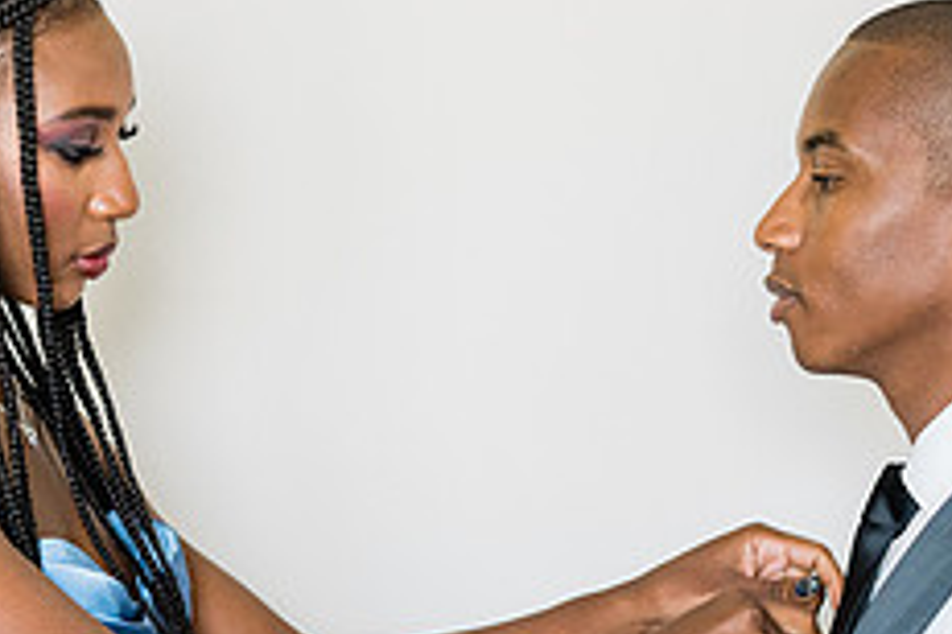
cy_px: 517
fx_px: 3649
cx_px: 606
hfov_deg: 14.8
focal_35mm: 138
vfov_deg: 9.9
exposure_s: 1/125
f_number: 2.8
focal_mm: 55
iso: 800
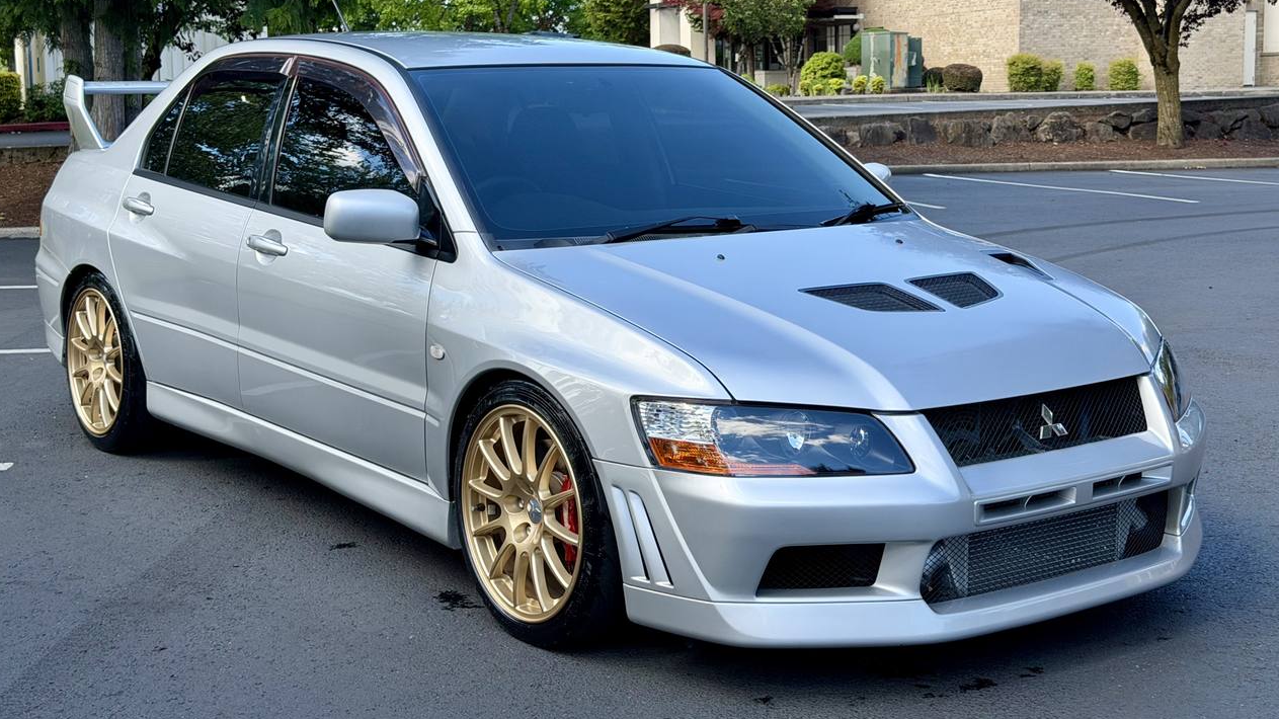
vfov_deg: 22.6
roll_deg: +1.5
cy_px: 301
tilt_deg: -7.6
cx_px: 639
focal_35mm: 53
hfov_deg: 39.2
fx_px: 1797
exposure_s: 1/939
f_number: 1.78
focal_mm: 6.76
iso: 64
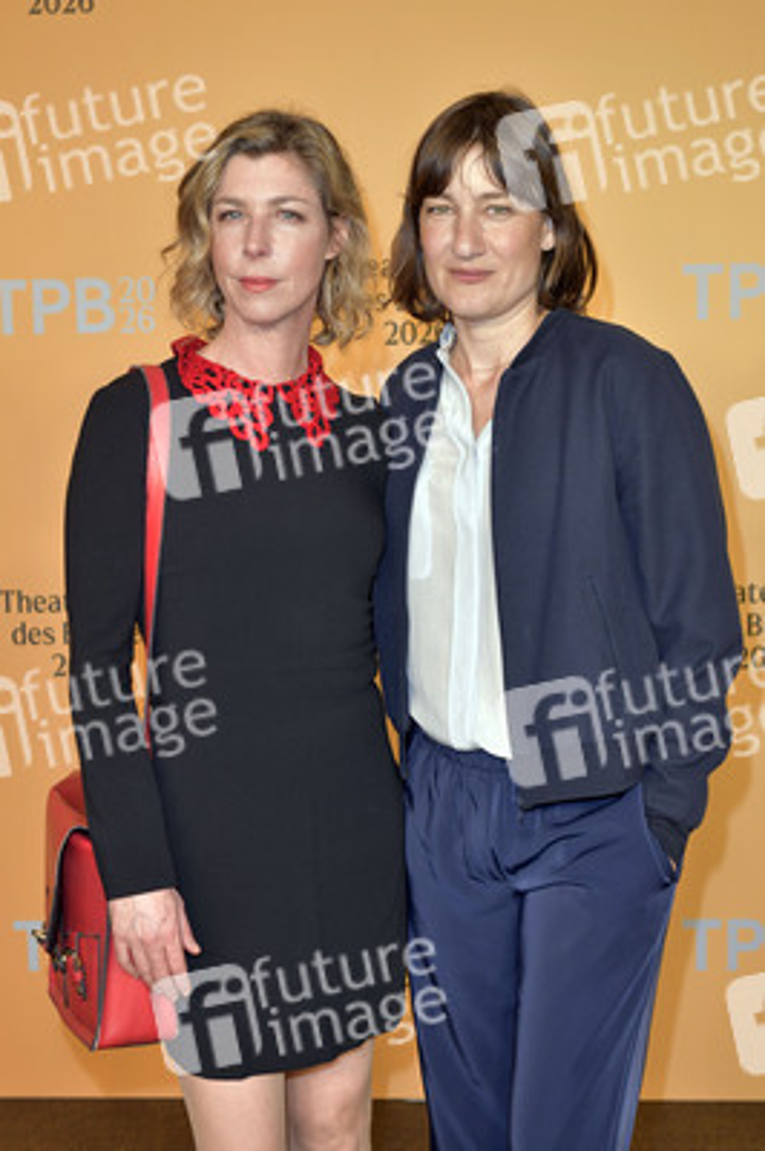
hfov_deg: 24.6
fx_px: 1756
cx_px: 382
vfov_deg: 36.3
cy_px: 576
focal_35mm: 55
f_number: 5
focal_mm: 55
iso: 1250
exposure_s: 1/200
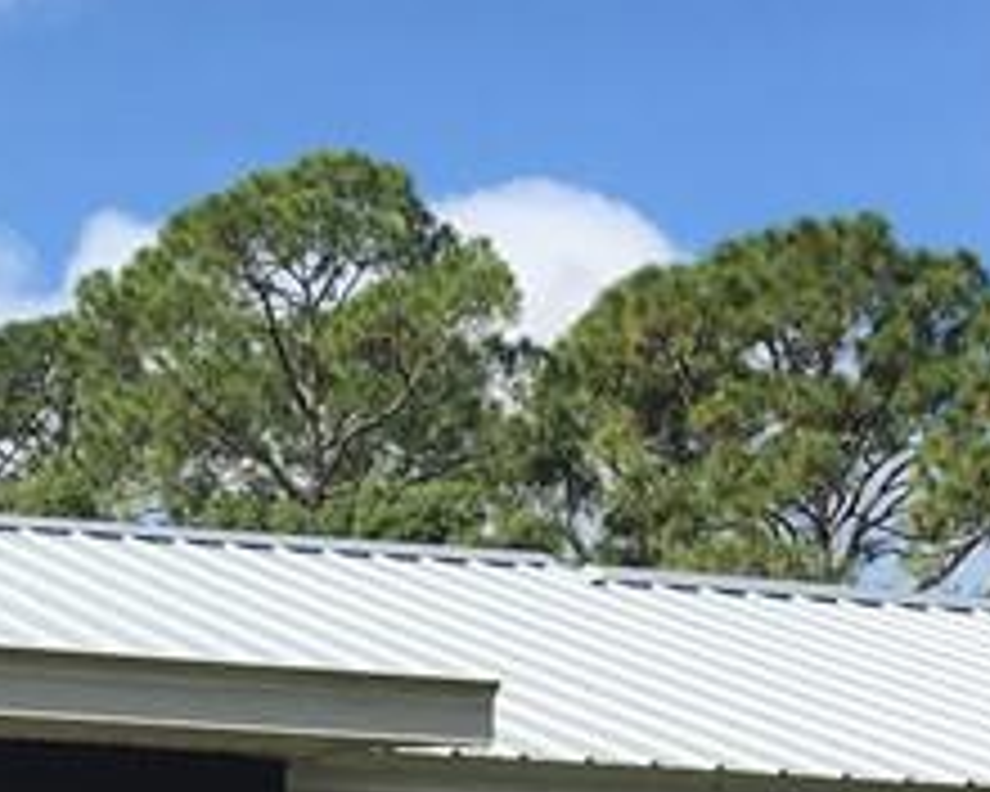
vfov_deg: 10.9
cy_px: 1418
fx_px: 3868
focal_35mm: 132
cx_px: 189
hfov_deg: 14.5
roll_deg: -0.7
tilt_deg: -1.2
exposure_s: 1/1538
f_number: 2.2
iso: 25
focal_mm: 4.15
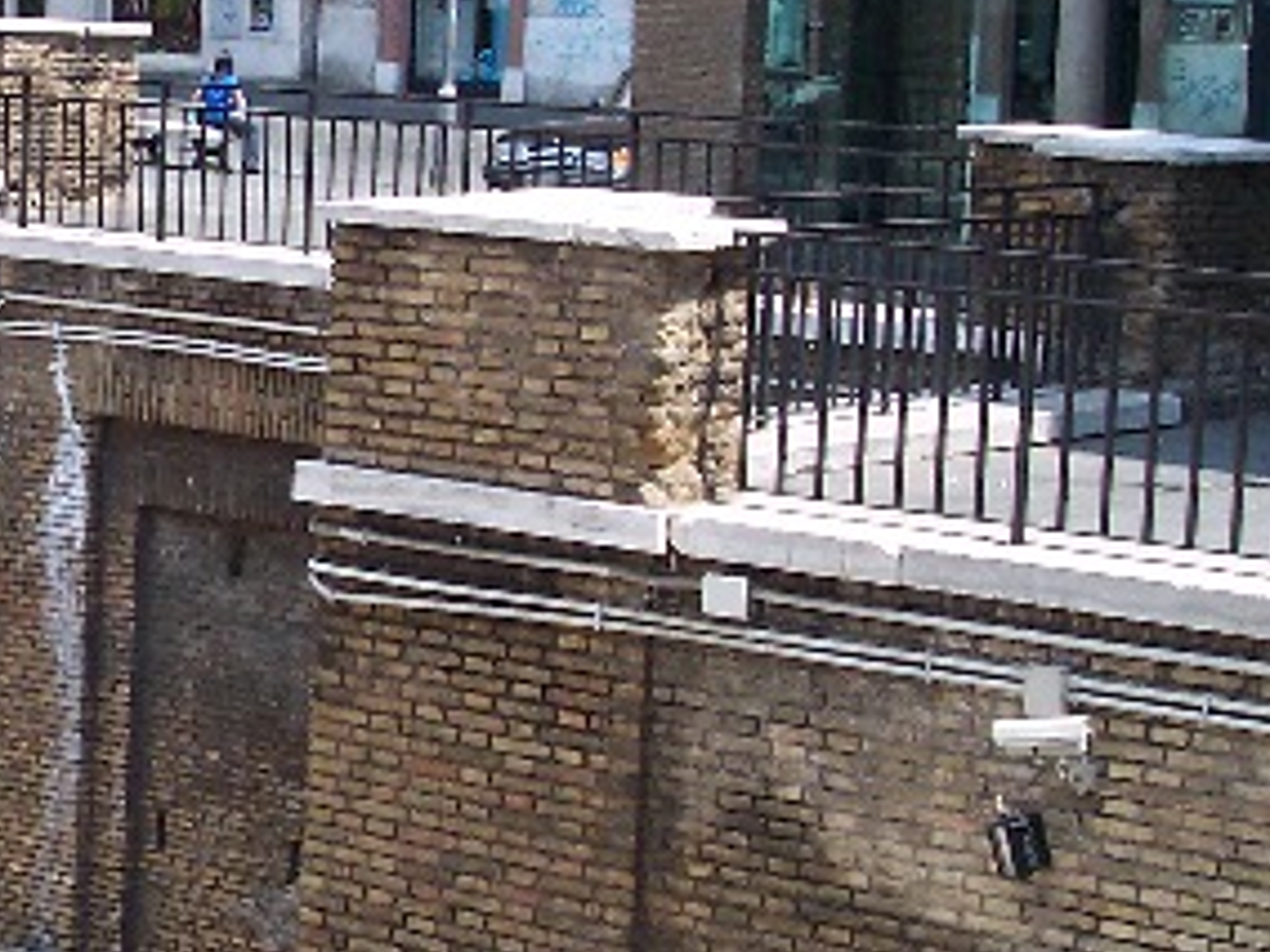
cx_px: -215
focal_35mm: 107
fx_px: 3926
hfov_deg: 17.6
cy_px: 228
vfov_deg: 13.8
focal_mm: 8
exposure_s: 1/350
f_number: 4.8
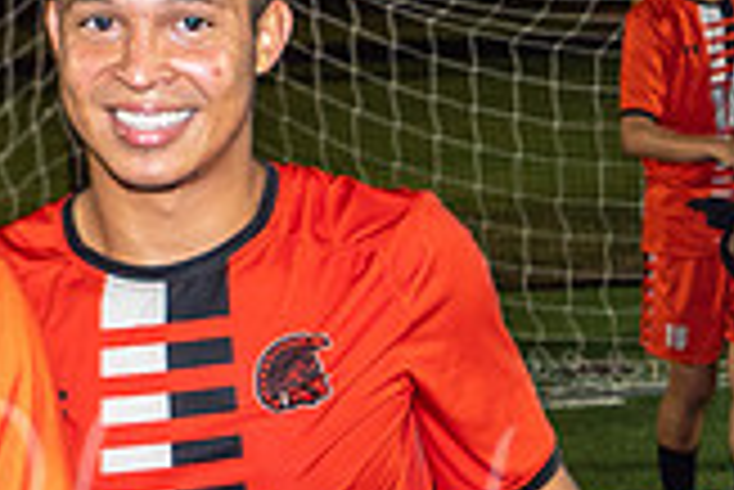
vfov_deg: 10.4
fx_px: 2694
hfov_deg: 15.4
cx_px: 635
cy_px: 316
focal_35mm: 132
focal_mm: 12
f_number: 2.8
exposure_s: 1/60
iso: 200
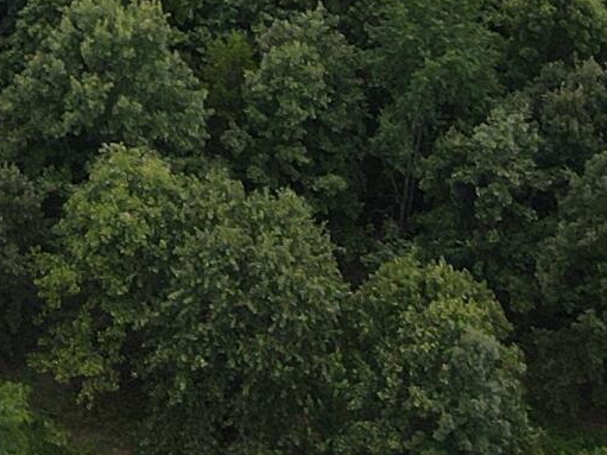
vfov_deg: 9.2
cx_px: -418
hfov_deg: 12.9
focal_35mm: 141
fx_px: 2472
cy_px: -727
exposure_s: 1/320
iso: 100
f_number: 2.8
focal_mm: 4.5
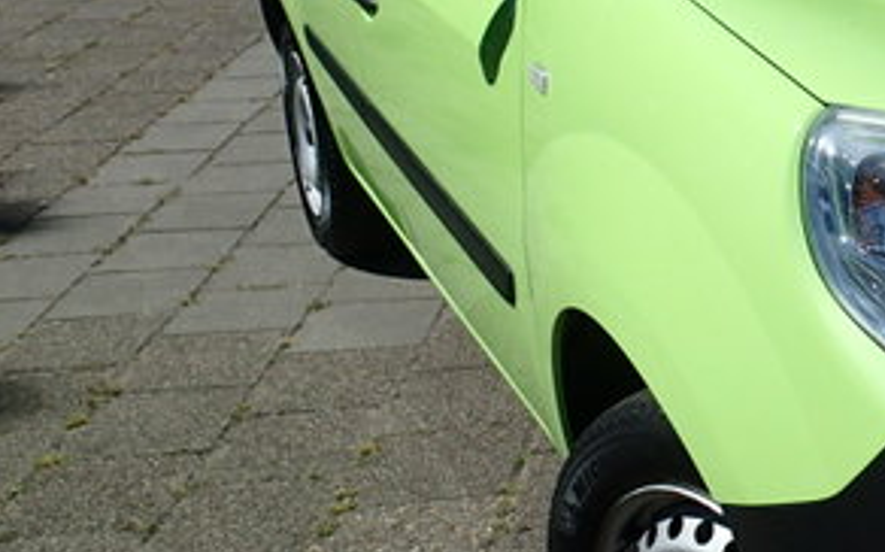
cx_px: 1049
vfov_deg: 18.7
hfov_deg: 26.6
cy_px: 158
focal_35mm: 69
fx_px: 1663
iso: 100
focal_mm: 4.5
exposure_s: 1/320
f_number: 8
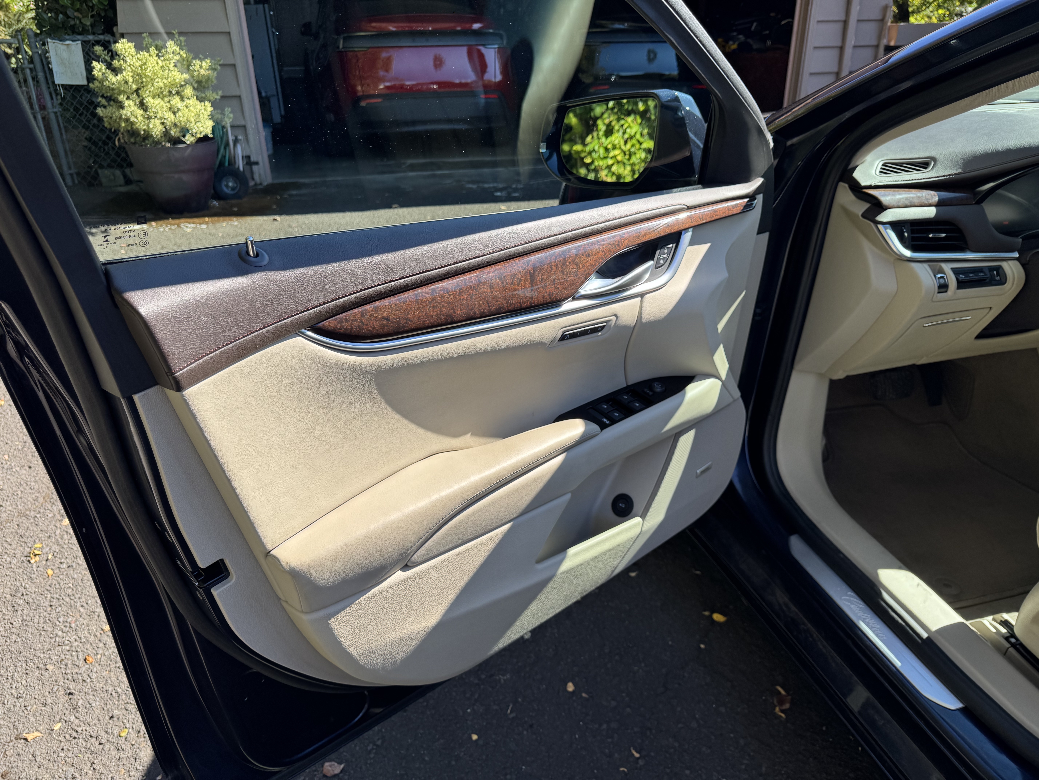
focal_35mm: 24
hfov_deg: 71.6
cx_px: 520
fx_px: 720
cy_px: 390
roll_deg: +0.9
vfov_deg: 56.8
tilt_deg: -27.0
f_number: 1.78
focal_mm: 6.76
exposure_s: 1/995
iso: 80
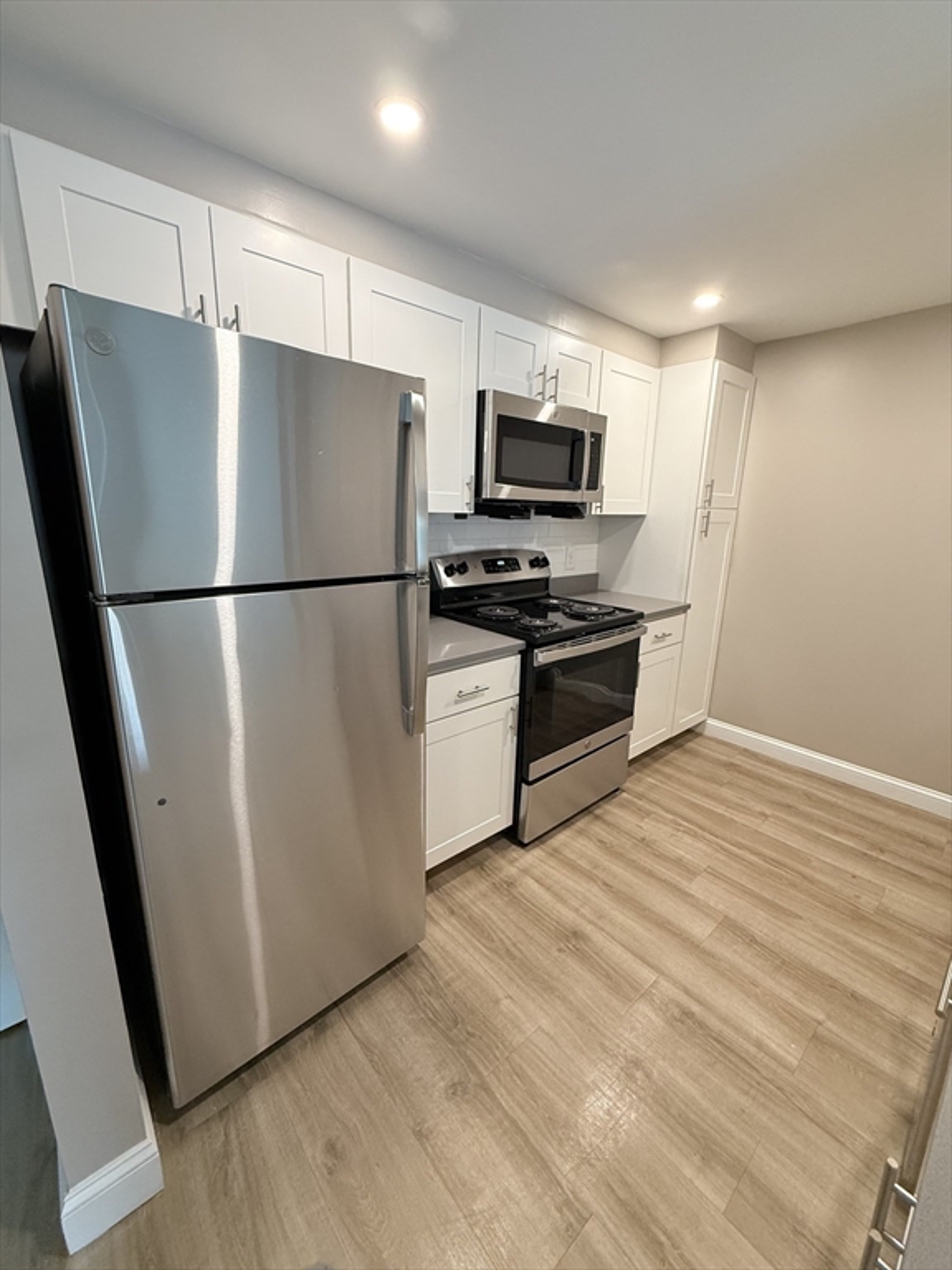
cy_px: 635
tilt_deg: -13.4
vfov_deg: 102.1
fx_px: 513
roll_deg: -1.2
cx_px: 476
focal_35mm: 14
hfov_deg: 85.7
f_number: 2.2
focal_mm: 2.22
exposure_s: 1/120
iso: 320
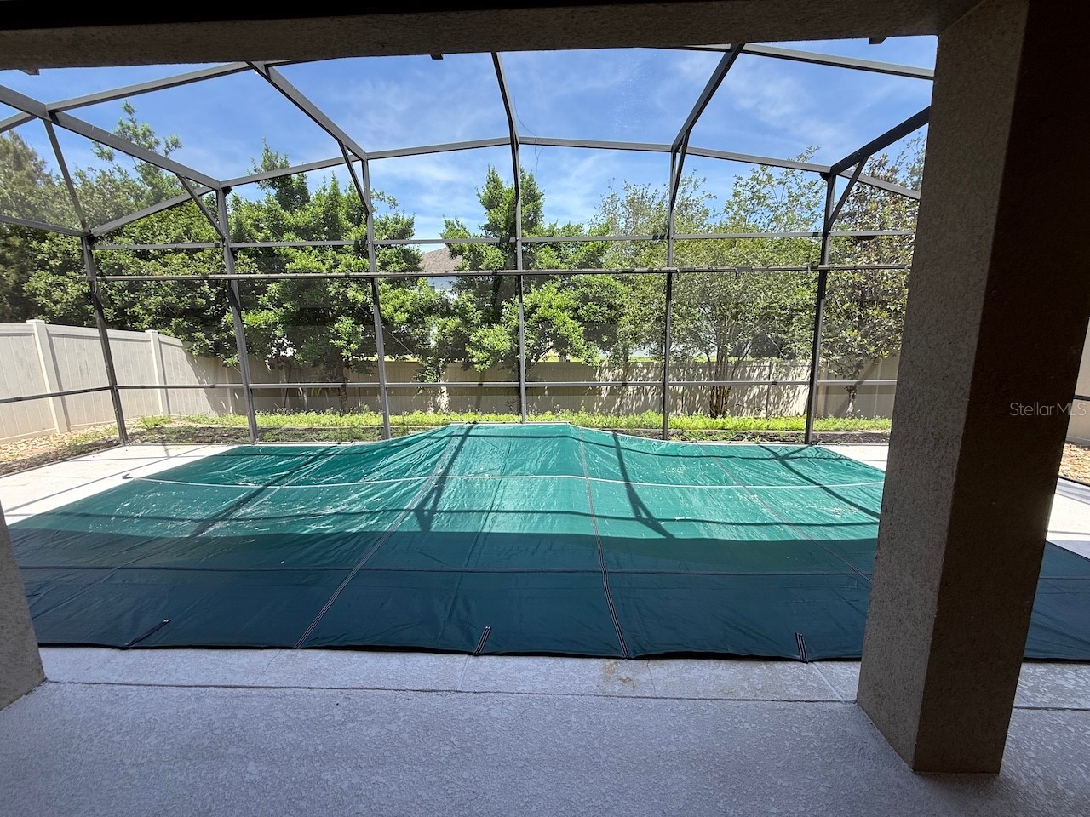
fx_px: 441
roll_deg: +2.1
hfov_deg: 102.1
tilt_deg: -9.2
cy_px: 408
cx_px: 545
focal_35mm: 14
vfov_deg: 85.7
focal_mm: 2.22
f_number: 2.2
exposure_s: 1/390
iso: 50
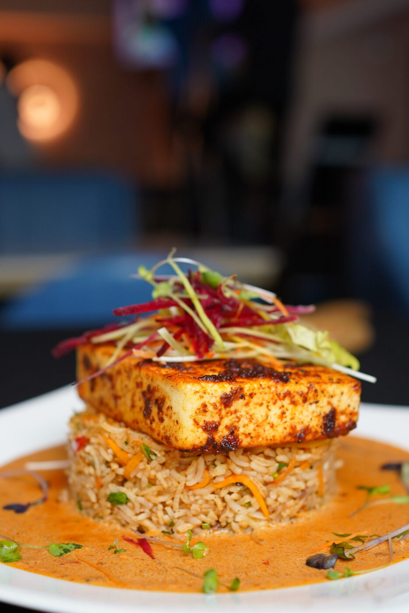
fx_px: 886
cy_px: 306
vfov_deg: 38.2
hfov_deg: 26.0
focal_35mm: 52
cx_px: 204
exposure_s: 1/160
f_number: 3.2
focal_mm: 35
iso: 320
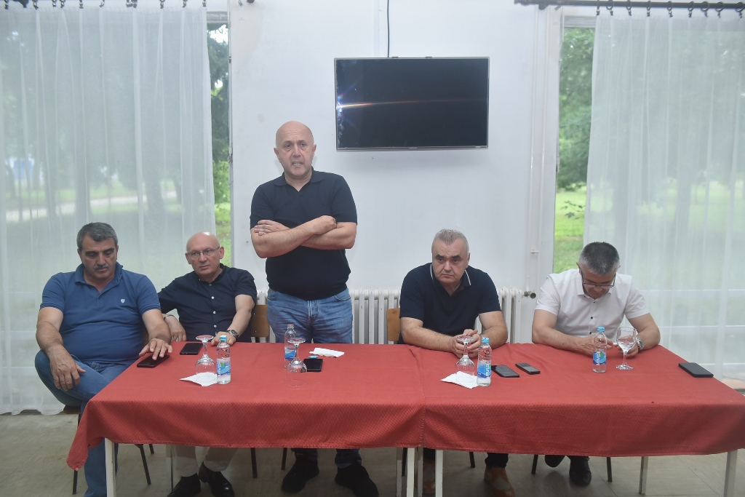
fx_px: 662
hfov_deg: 58.7
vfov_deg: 41.1
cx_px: 372
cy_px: 248
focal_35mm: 32
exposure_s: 1/160
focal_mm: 32
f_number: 4.5
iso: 640
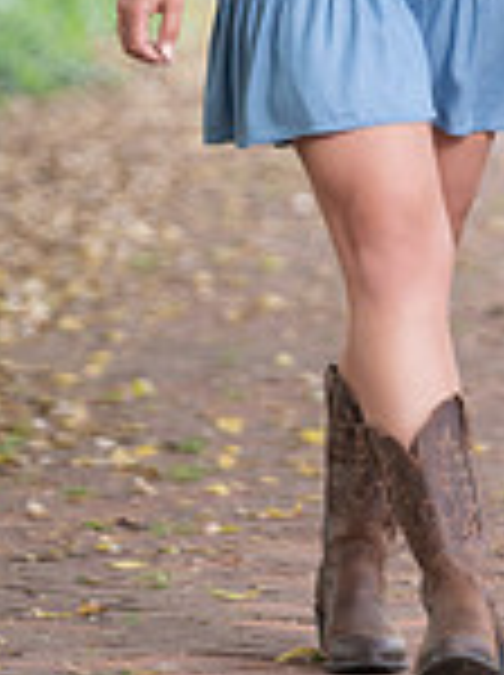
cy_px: -234
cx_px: 580
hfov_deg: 2.9
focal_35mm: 514
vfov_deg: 3.9
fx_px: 10007
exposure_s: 1/200
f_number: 4
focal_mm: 178
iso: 800
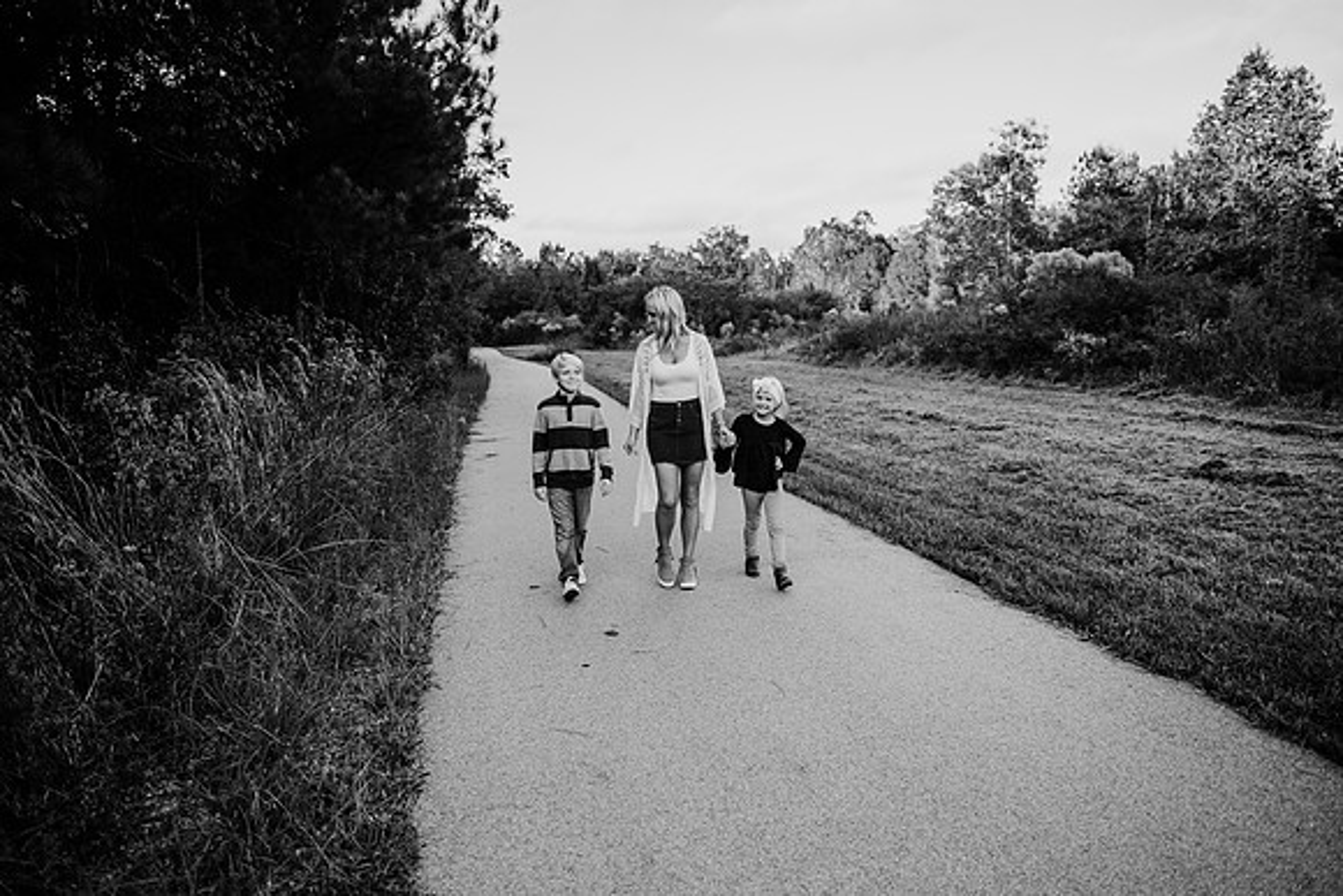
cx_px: 672
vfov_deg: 53.2
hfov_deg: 73.7
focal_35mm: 24
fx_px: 896
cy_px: 448
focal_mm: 24
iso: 250
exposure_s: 1/1250
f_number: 2.5
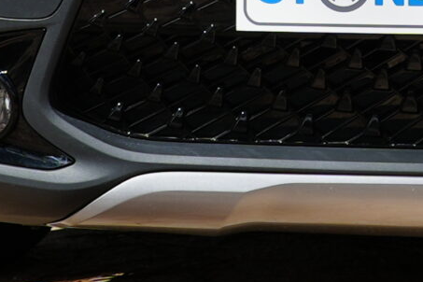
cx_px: 441
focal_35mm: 226
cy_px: -171
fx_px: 2655
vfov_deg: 6.0
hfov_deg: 9.0
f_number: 5
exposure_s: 1/640
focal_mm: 27
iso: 100
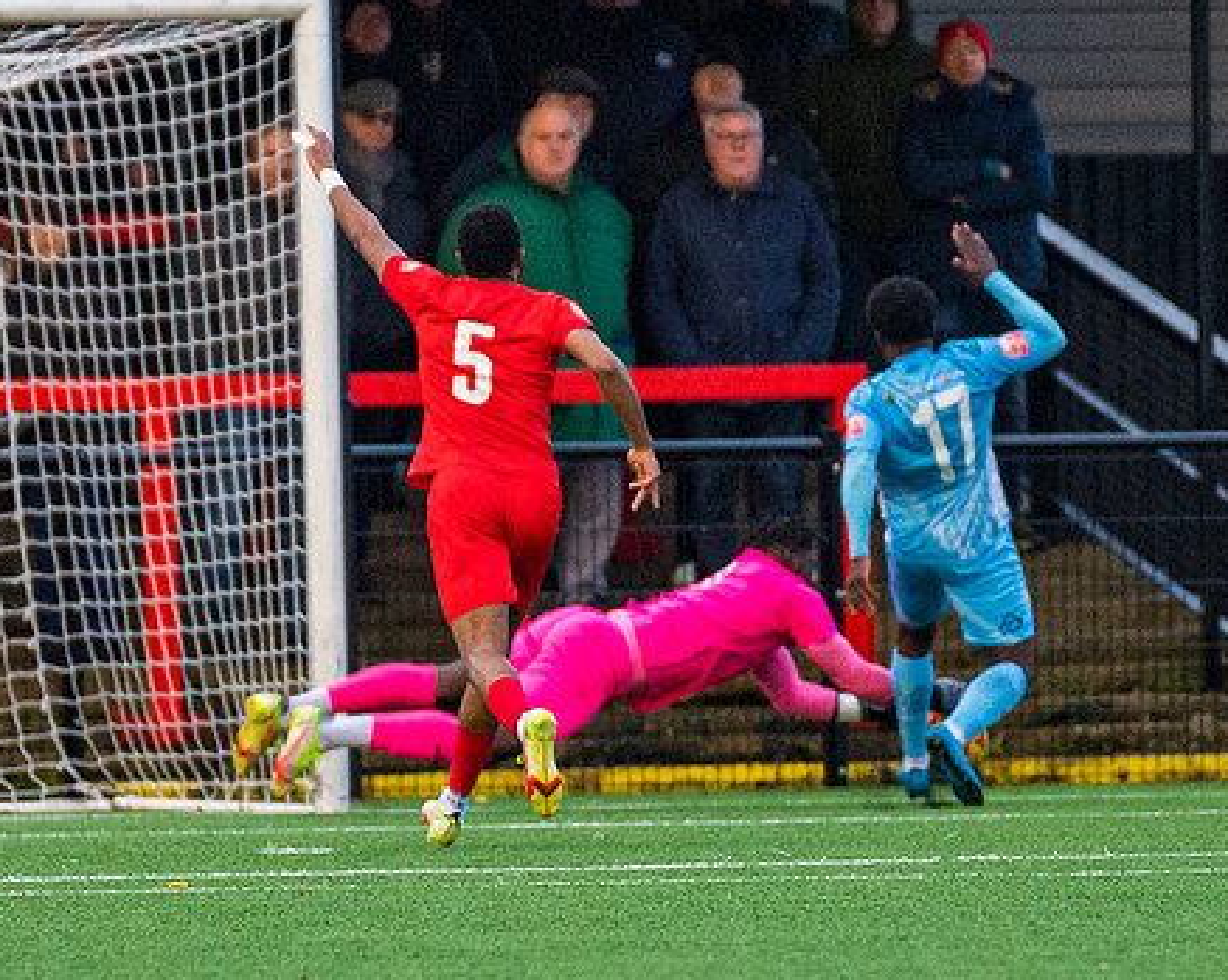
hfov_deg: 1.9
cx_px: 630
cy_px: 582
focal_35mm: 999
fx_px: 36283
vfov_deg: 1.5
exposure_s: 1/1600
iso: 1600
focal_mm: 270
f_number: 2.8
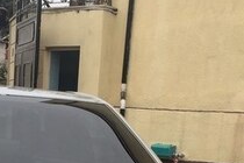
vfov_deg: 13.4
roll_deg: -3.2
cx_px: 41
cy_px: 259
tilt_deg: -14.8
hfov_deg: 21.1
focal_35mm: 95
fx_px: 644
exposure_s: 1/416
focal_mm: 4.15
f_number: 2.2
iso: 32
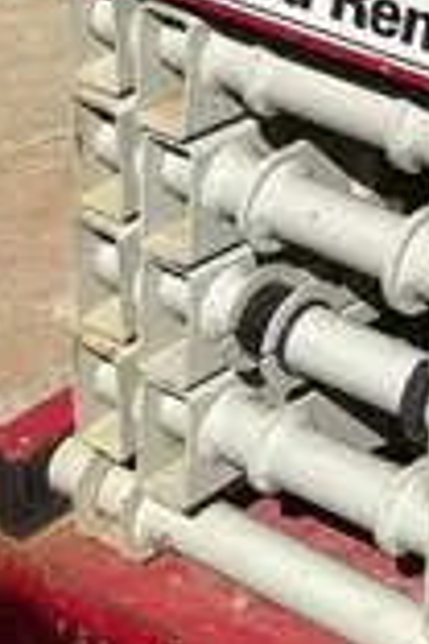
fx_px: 2270
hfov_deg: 9.9
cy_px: -460
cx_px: 887
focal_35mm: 127
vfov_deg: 14.5
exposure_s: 1/4425
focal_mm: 5.96
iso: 50
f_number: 1.6
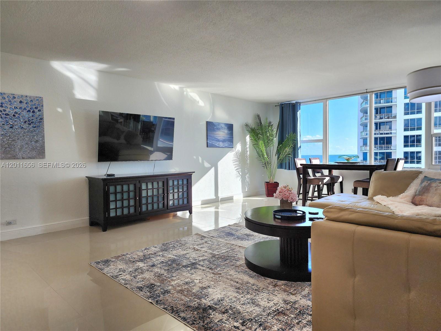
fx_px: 293
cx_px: 220
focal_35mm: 23
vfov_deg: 58.9
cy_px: 166
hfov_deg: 73.9
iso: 25
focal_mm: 6.4
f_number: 1.8
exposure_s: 1/182
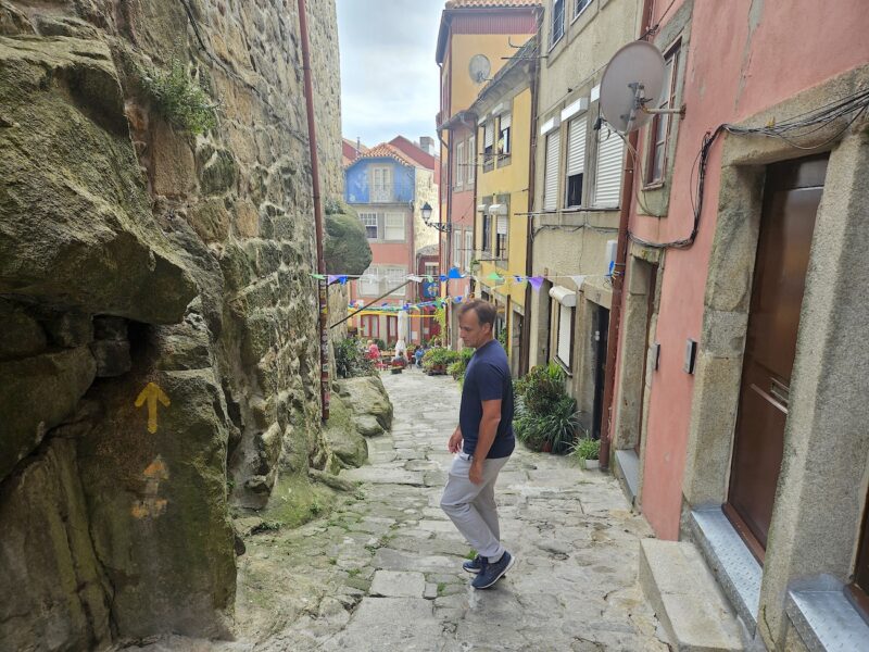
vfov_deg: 58.9
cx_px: 434
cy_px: 326
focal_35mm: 23
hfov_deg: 73.9
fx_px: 577
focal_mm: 5.4
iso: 25
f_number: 1.8
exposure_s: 1/242
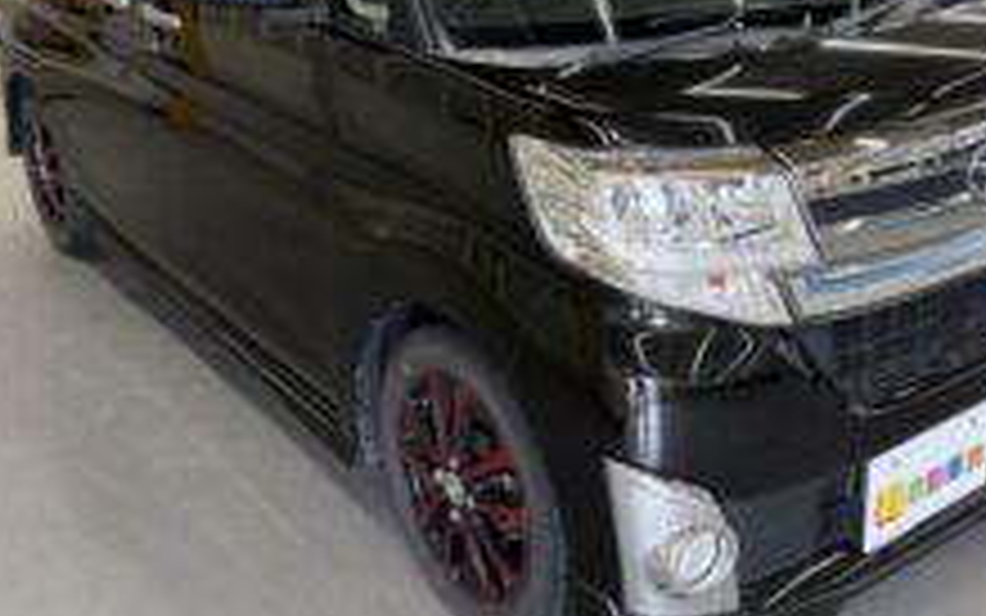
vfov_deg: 28.8
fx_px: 1183
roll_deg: +1.9
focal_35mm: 44
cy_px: 164
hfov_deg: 45.2
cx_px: 545
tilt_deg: -15.8
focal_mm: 5.96
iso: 125
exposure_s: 1/100
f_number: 1.6
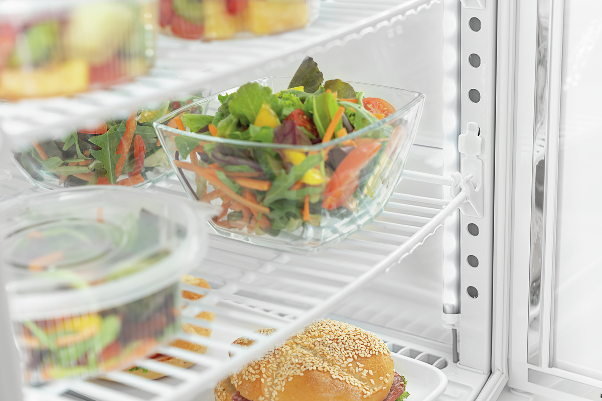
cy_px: 200
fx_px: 1137
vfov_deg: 20.0
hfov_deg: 29.7
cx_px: 301
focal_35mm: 68
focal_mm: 68
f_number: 5.6
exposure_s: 1/2.5
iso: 64
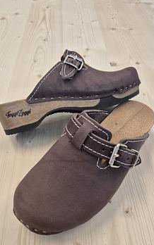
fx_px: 188
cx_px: 72
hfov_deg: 44.6
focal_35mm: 28
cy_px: 127
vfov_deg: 66.4
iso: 100
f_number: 1.8
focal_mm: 5.4
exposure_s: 1/100
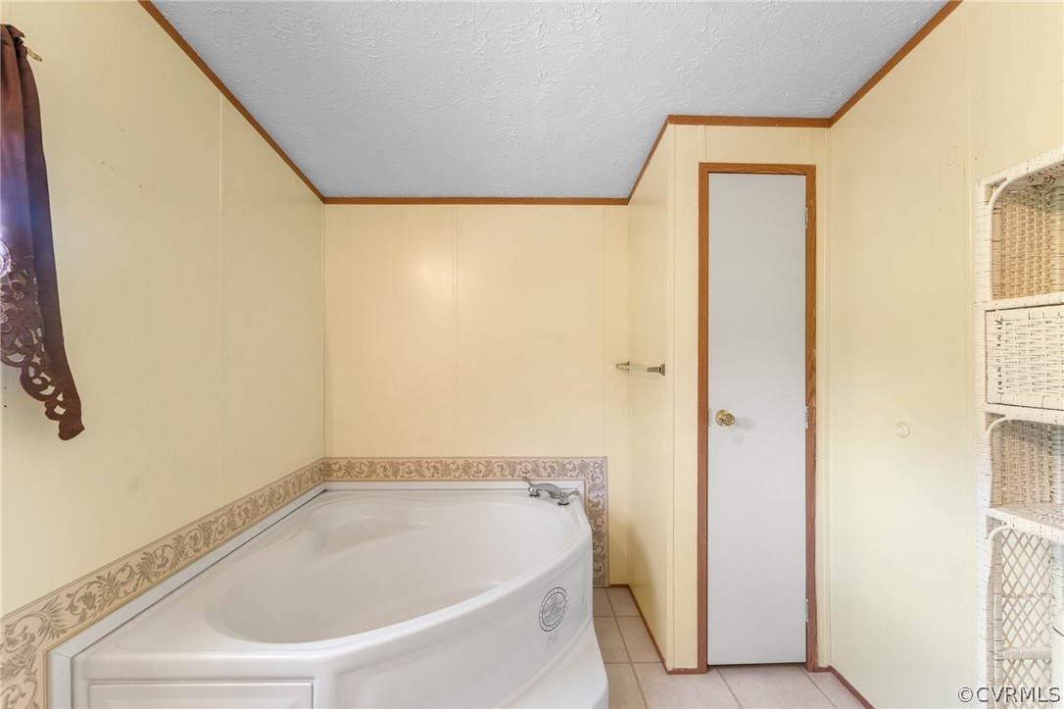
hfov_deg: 99.7
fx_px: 449
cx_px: 532
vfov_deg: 76.5
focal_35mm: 15
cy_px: 354
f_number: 7.1
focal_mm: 15.2
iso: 1000
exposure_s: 1/13
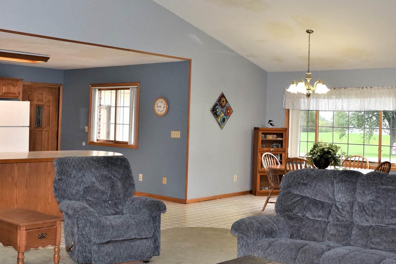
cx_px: 168
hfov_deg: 41.2
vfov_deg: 28.2
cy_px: 113
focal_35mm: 48
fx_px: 525
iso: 800
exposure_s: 1/125
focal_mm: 21
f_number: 5.6
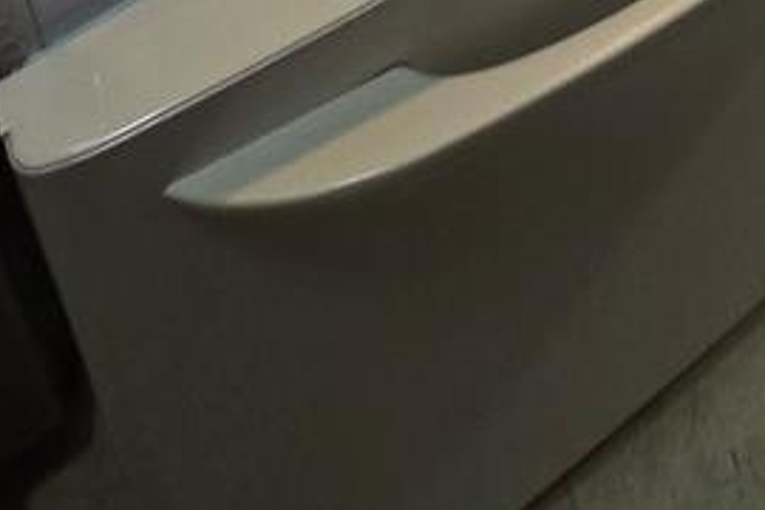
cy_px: -1065
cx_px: 935
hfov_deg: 28.7
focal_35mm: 60
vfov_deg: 11.1
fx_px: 1275
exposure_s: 1/60
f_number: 2.2
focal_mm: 2.2
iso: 125
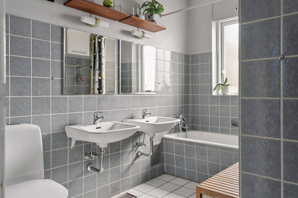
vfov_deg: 47.9
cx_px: 149
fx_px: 223
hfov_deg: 67.4
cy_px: 99
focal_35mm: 27
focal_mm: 27
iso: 800
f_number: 8
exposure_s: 1/20
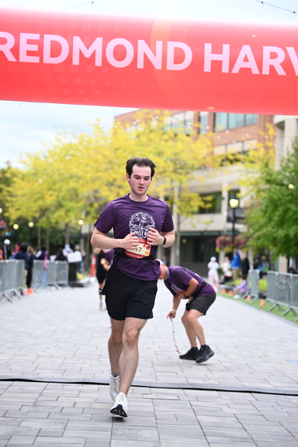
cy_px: 224
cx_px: 149
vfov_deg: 24.5
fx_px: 1030
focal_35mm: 83
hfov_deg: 16.5
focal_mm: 83
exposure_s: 1/2000
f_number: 2.8
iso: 640
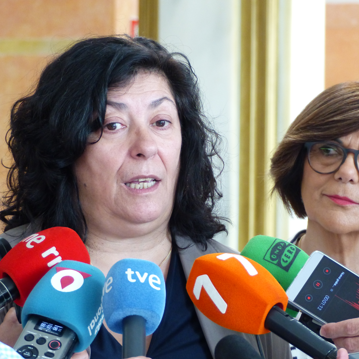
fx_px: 2218
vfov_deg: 9.3
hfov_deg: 9.3
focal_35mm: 189
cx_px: 192
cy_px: 180
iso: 400
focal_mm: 28.7
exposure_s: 1/50
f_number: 2.8
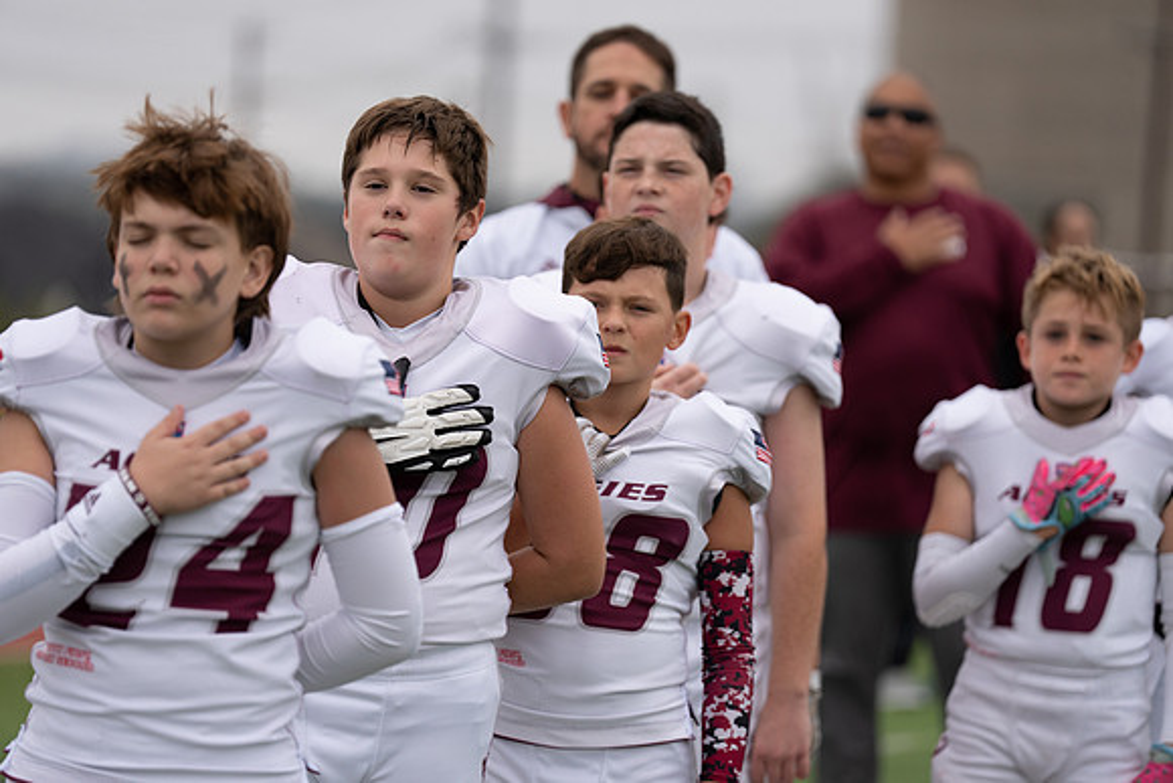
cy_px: 392
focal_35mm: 175
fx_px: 5703
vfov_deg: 7.9
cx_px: 586
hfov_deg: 11.7
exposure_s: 1/1250
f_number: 2.8
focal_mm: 175
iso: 500
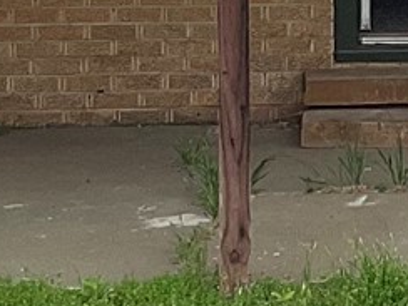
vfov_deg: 6.4
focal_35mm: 228
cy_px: -251
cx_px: 565
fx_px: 2687
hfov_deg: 8.5
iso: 16
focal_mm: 3
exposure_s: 1/1342
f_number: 1.8
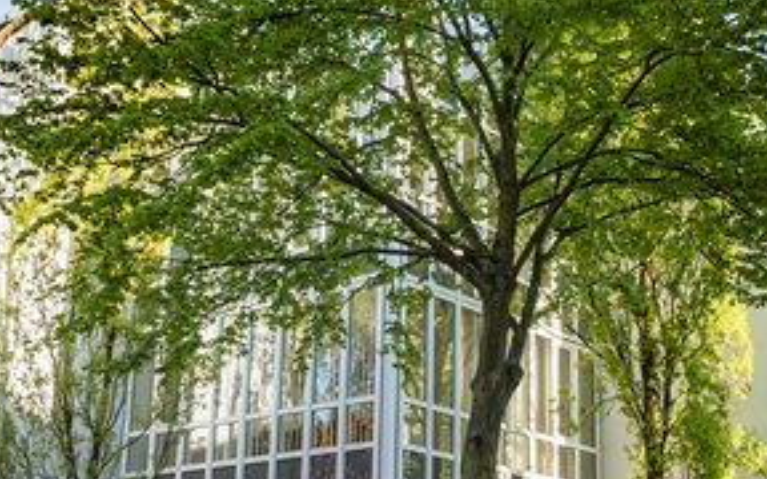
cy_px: 254
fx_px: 1421
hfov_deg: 30.1
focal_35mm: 68
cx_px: 477
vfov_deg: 19.1
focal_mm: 24
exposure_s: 1/160
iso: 100
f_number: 8
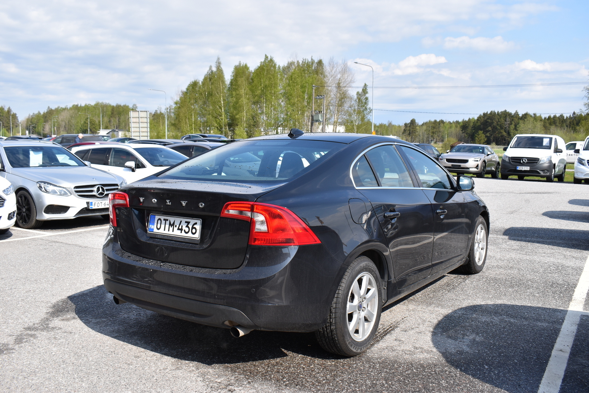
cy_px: 196
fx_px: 540
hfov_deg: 57.2
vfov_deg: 40.0
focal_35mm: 33
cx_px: 294
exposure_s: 1/500
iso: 200
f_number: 8
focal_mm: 22
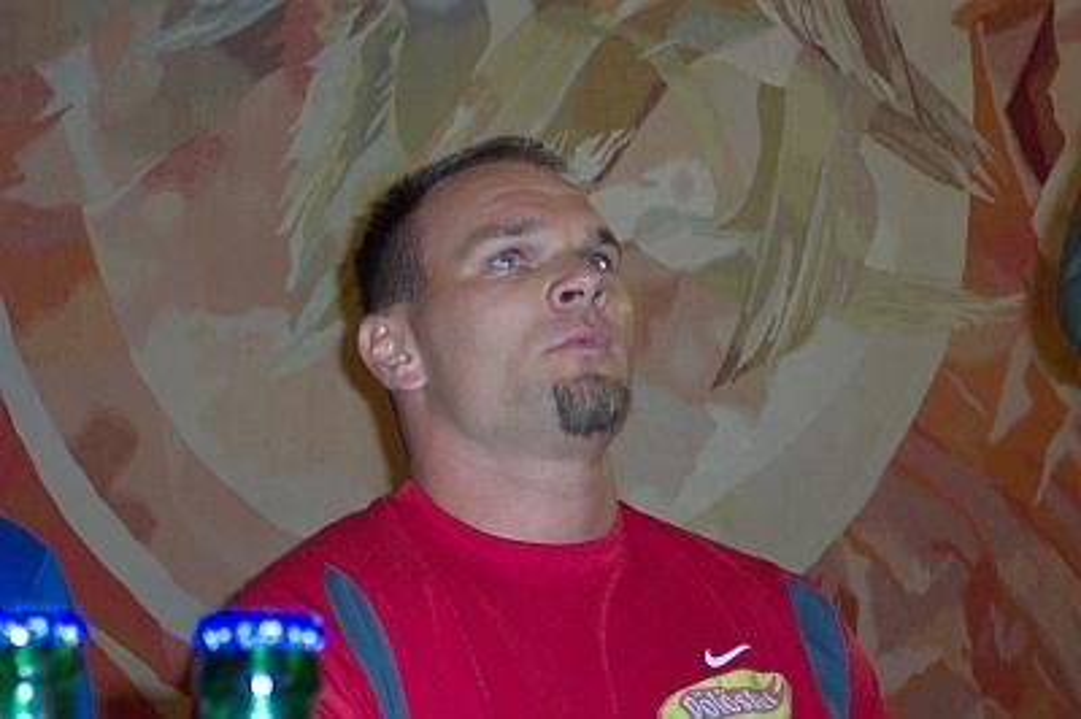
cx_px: 540
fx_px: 3030
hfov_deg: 20.2
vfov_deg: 13.5
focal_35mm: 101
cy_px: 360
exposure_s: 1/90
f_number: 4.8
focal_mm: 21.3
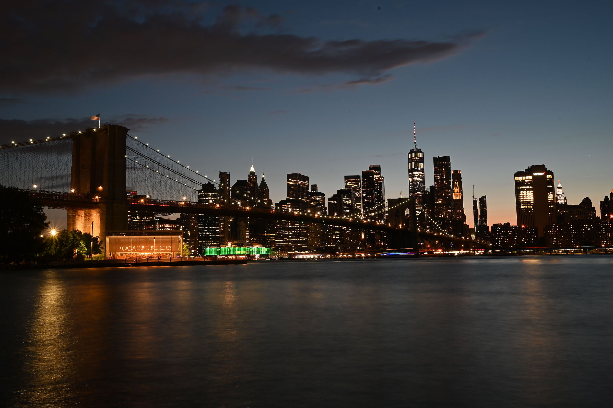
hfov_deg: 62.0
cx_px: 306
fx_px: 510
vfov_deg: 43.6
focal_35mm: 30
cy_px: 204
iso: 125
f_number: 16
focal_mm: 30
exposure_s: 8
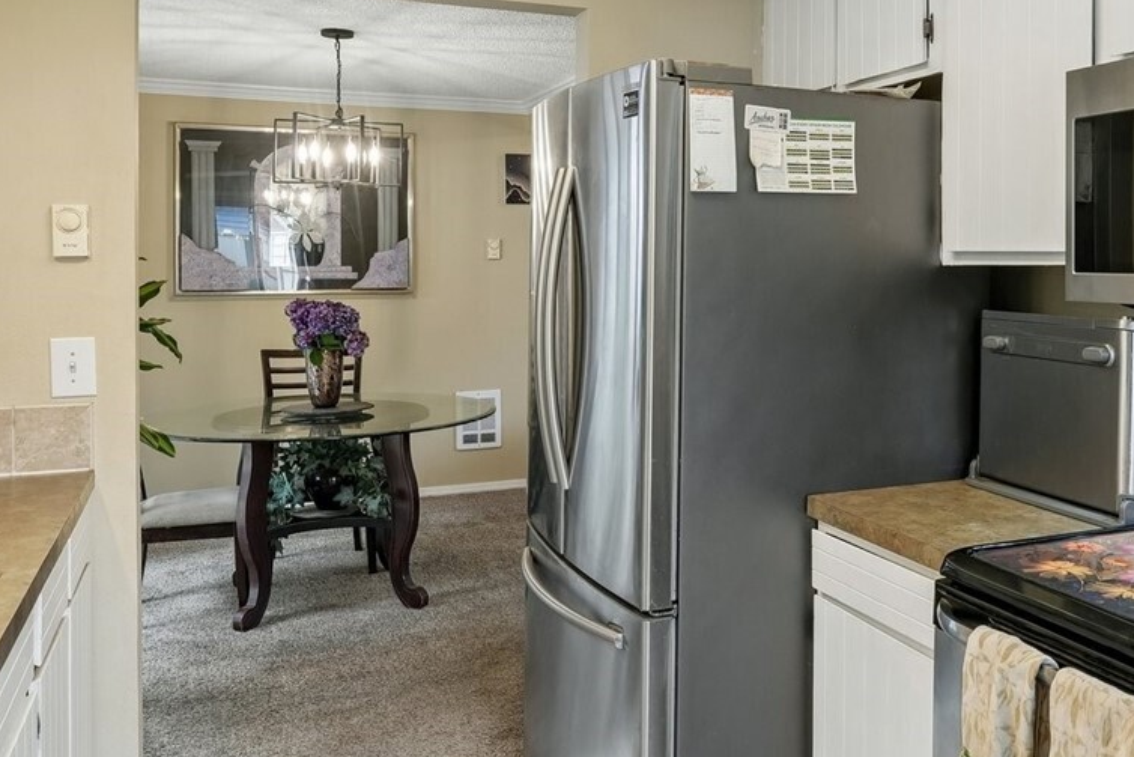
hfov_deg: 51.8
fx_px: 1134
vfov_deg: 36.5
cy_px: 249
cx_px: 786
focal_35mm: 36
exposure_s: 1/13
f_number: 8
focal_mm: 16
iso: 400
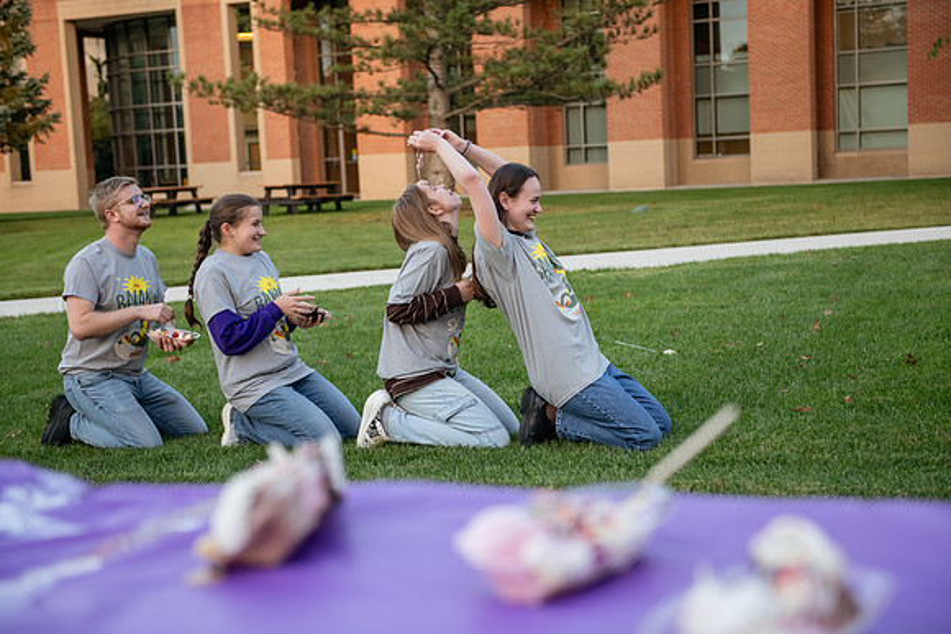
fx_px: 1532
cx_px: 476
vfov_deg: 23.4
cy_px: 317
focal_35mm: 58
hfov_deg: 34.5
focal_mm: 58
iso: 800
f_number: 3.2
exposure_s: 1/320
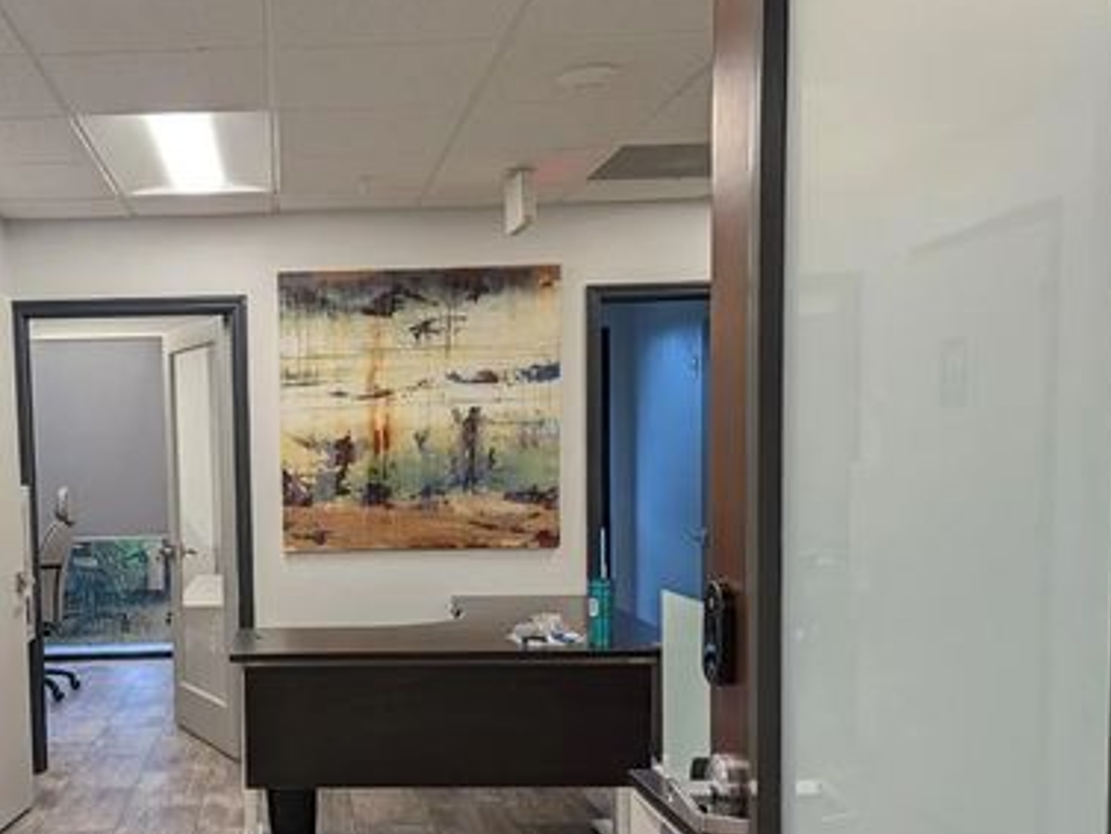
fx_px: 1252
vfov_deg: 36.5
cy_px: 548
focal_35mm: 39
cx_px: 280
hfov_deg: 46.2
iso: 27
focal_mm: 5.28
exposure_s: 1/120
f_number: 1.7
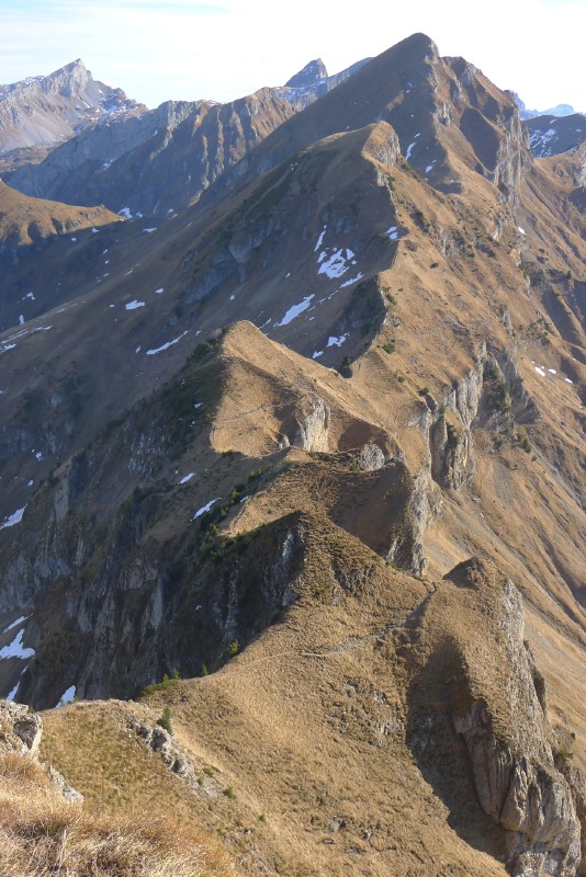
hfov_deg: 31.2
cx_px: 293
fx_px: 1049
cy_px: 438
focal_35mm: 43
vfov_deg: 45.4
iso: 80
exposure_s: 1/500
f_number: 2.8
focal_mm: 9.2
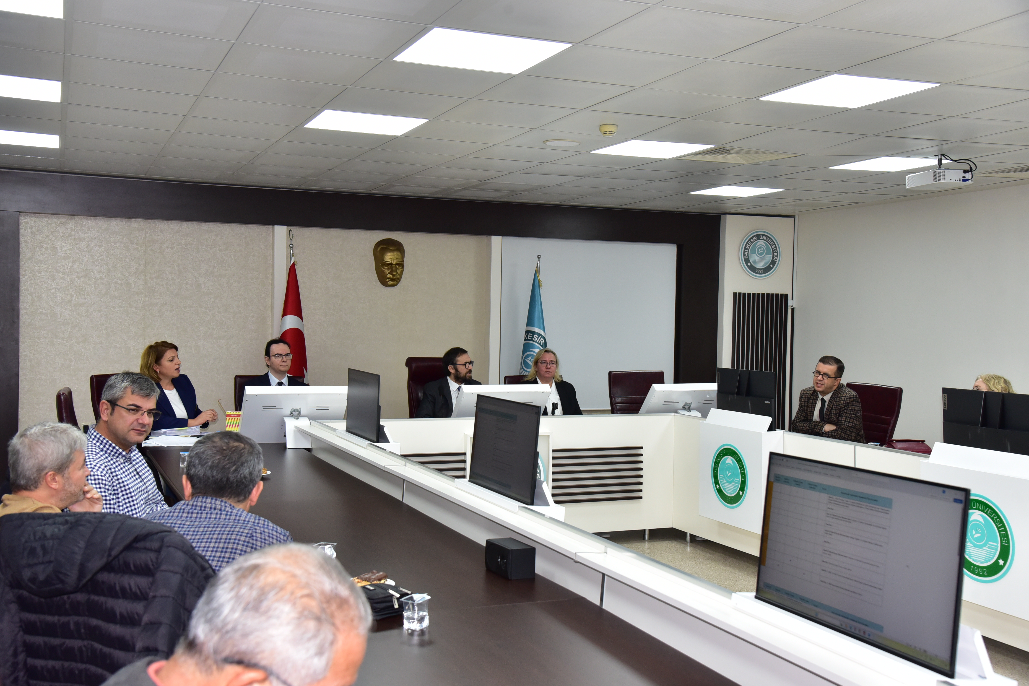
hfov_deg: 50.7
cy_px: 343
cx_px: 514
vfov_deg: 35.1
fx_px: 1086
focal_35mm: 38
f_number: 6.3
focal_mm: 38
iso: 2000
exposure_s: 1/200
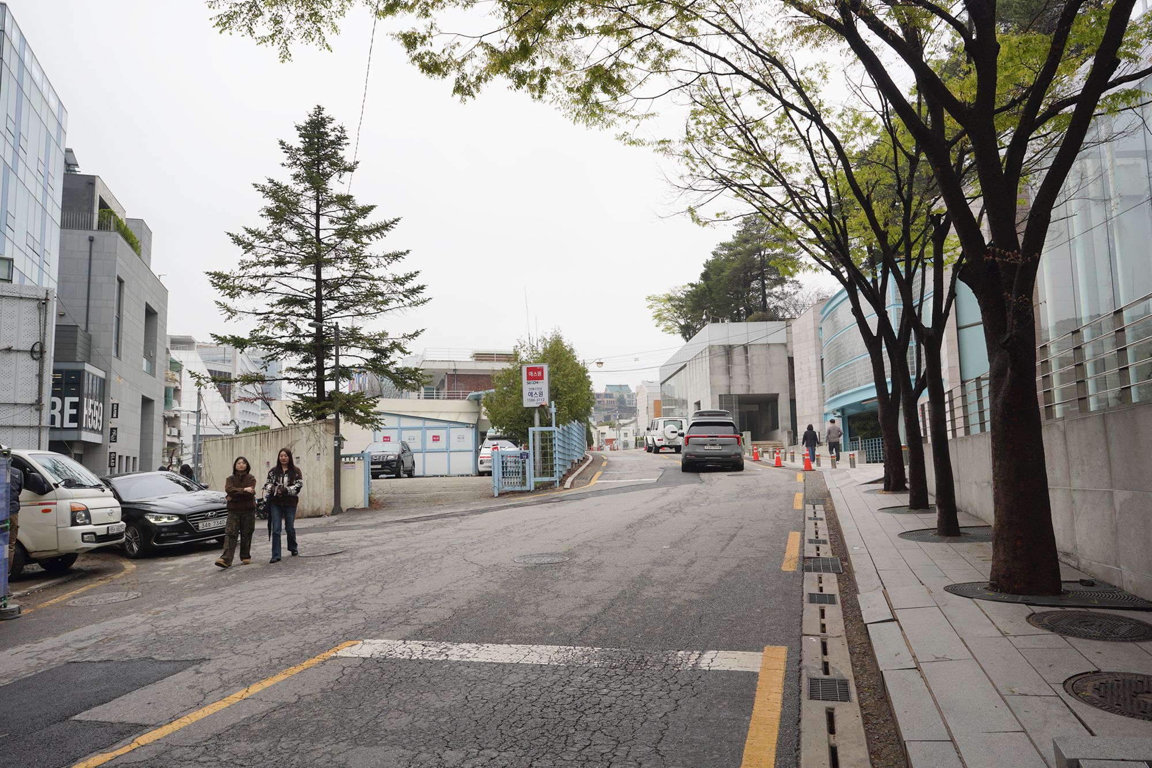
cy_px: 384
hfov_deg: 73.7
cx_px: 576
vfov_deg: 53.1
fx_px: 768
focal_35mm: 24
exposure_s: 1/100
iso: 100
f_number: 6.3
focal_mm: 24
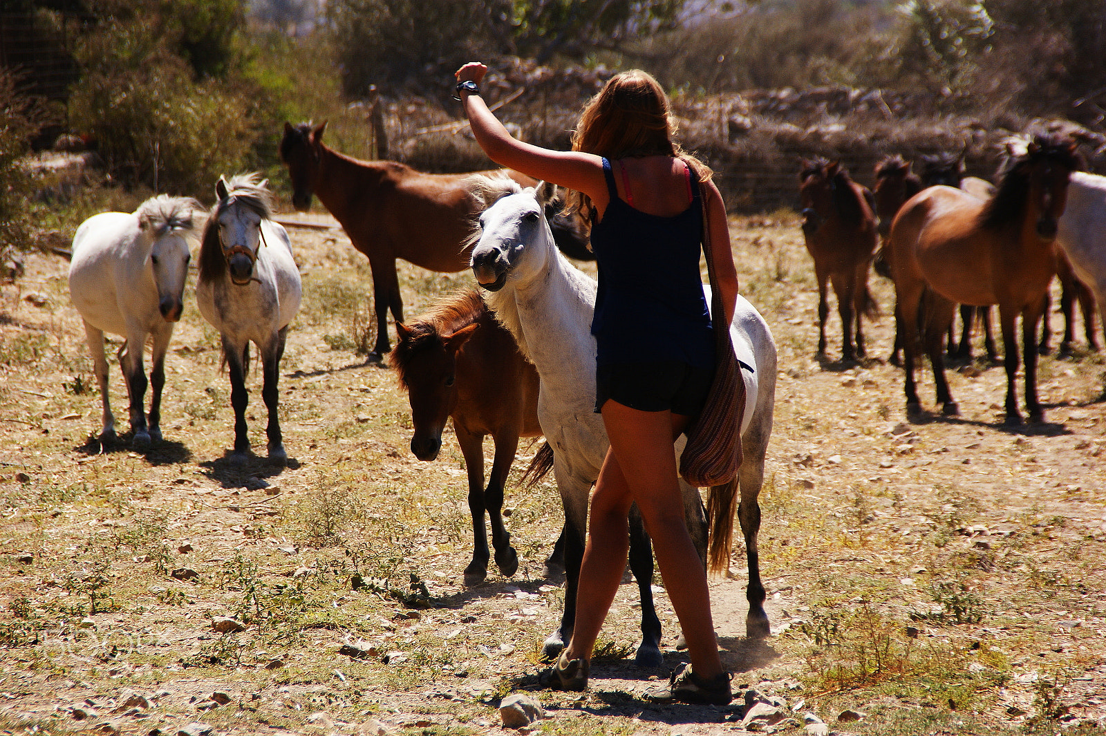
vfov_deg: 5.7
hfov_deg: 8.6
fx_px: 7369
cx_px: 553
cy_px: 368
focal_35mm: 240
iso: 100
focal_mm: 160
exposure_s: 1/400
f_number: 6.3
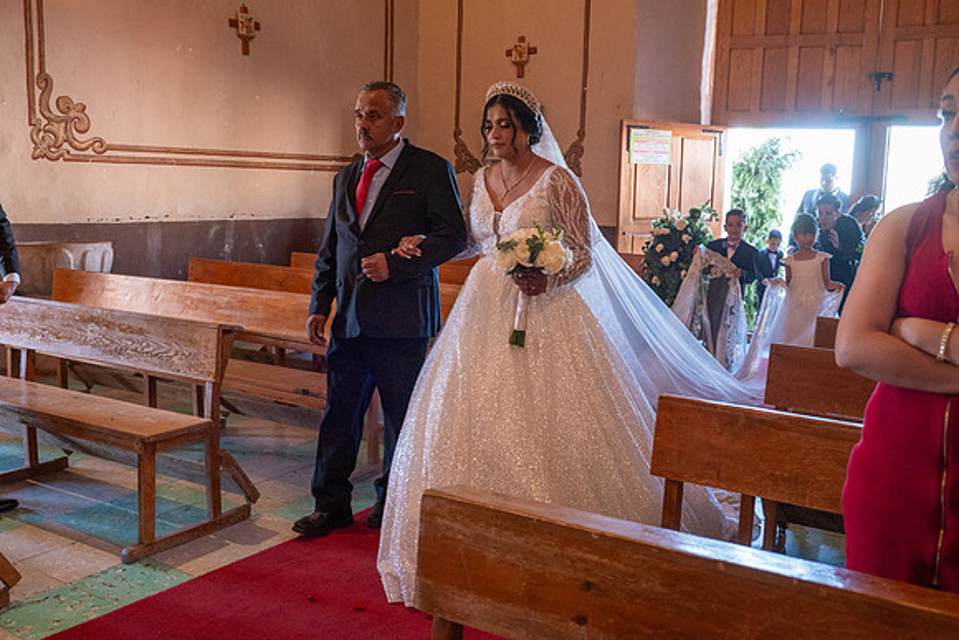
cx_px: 480
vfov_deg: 37.9
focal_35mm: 35
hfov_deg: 54.4
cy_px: 320
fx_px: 933
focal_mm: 35
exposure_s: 1/160
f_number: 5
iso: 2500
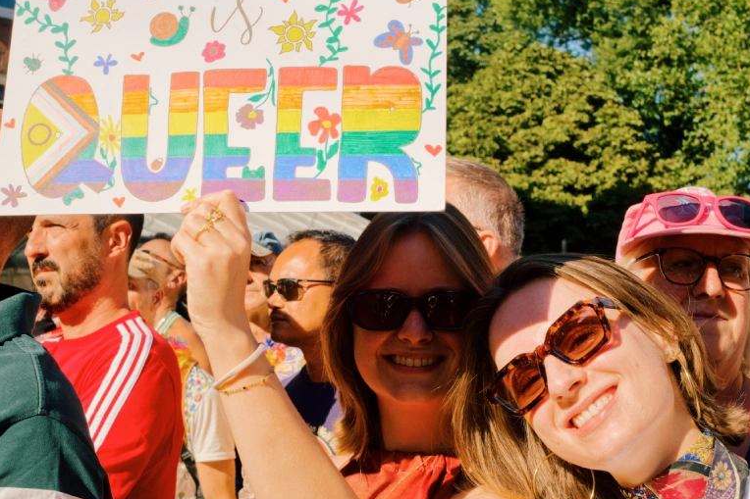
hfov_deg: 33.9
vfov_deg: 23.0
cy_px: 270
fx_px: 1229
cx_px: 366
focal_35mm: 59
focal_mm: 27
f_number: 7.1
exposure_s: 1/350
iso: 160
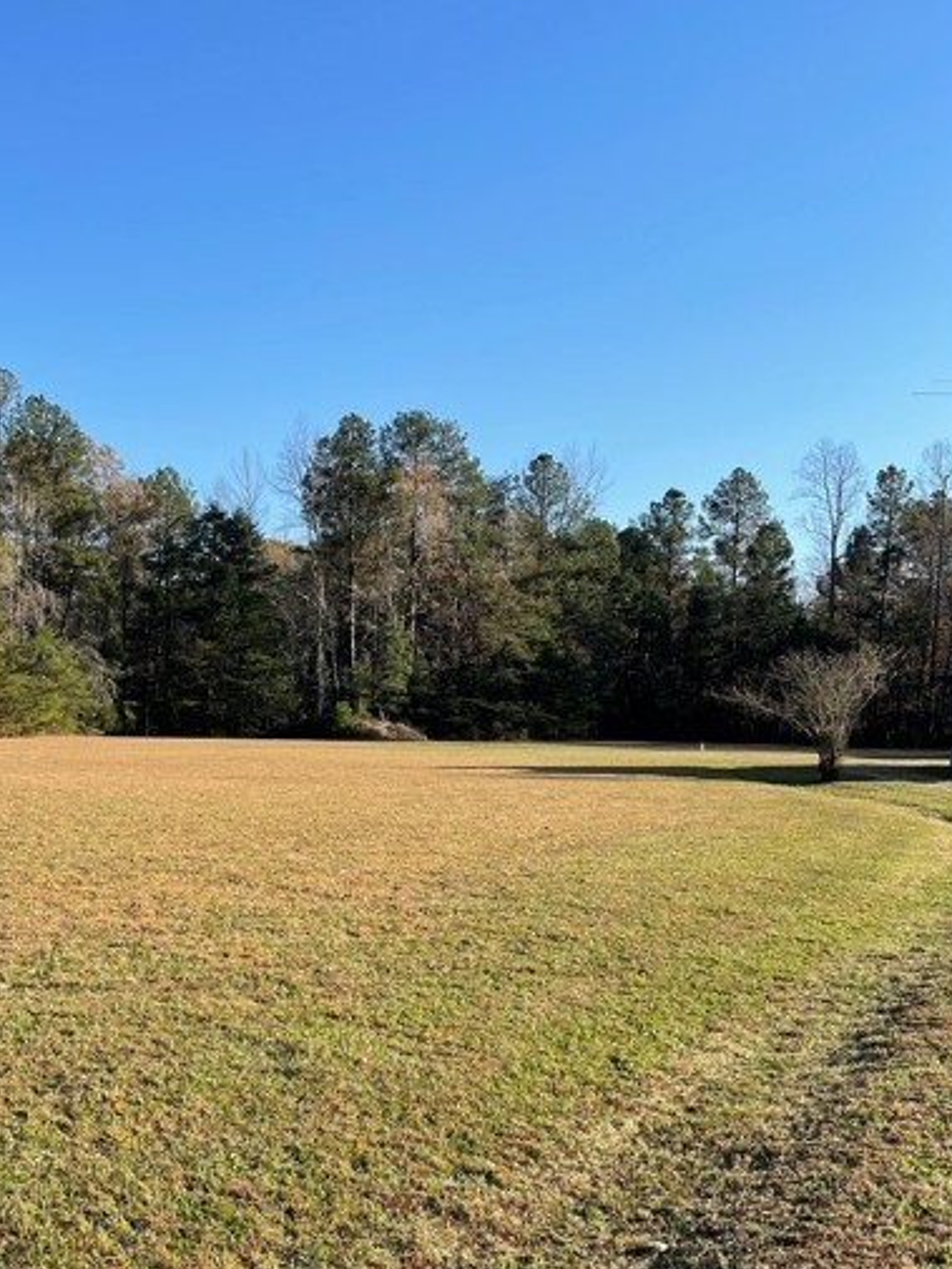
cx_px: 261
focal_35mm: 38
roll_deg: -0.8
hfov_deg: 37.0
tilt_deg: -5.7
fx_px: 1393
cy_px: 844
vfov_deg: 48.2
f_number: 1.6
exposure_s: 1/1976
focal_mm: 5.1
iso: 32
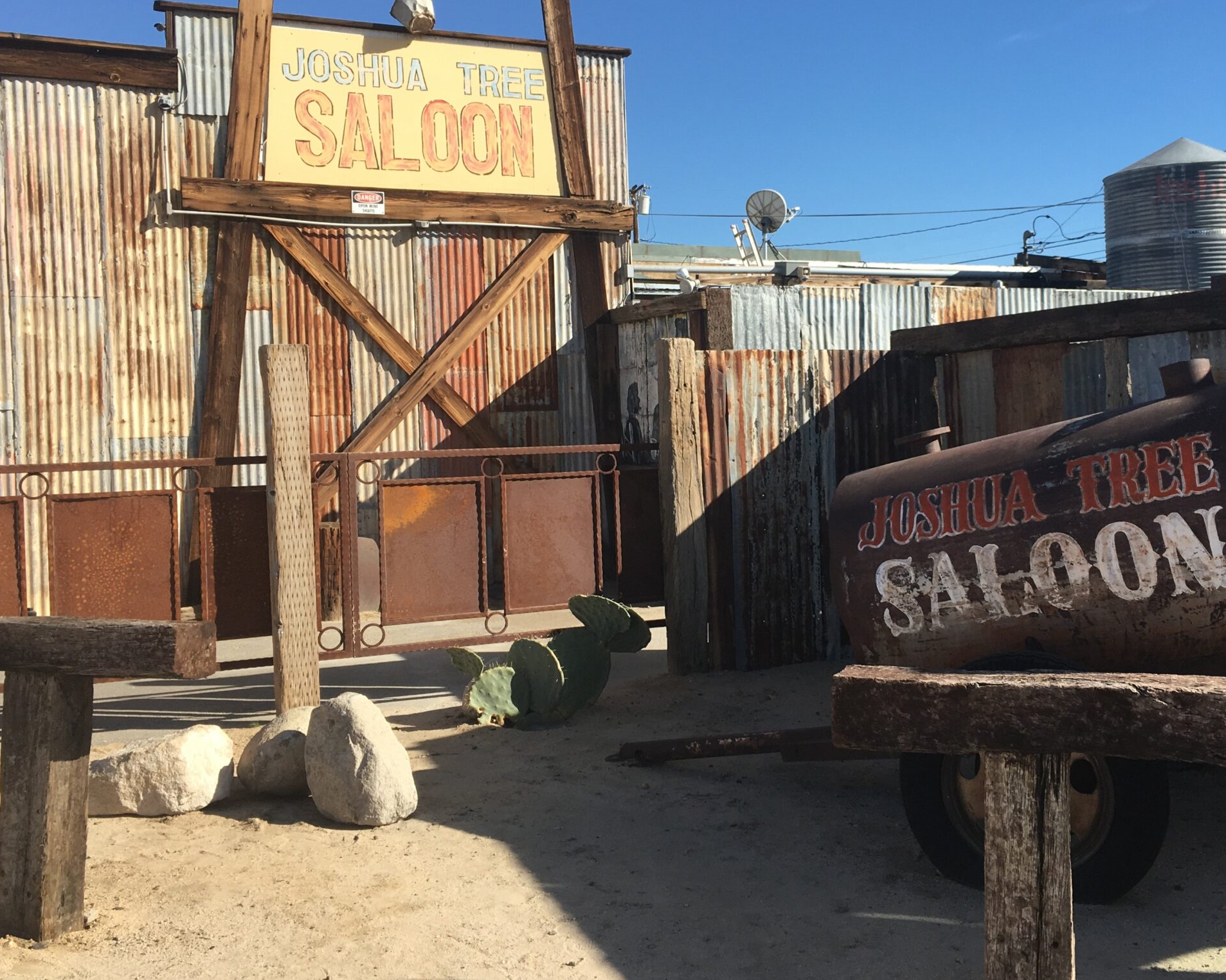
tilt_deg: -1.6
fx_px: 1379
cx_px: 764
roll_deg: +1.8
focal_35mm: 38
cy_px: 424
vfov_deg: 39.1
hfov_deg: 47.5
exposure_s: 1/1221
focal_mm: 4.15
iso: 25
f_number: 2.2
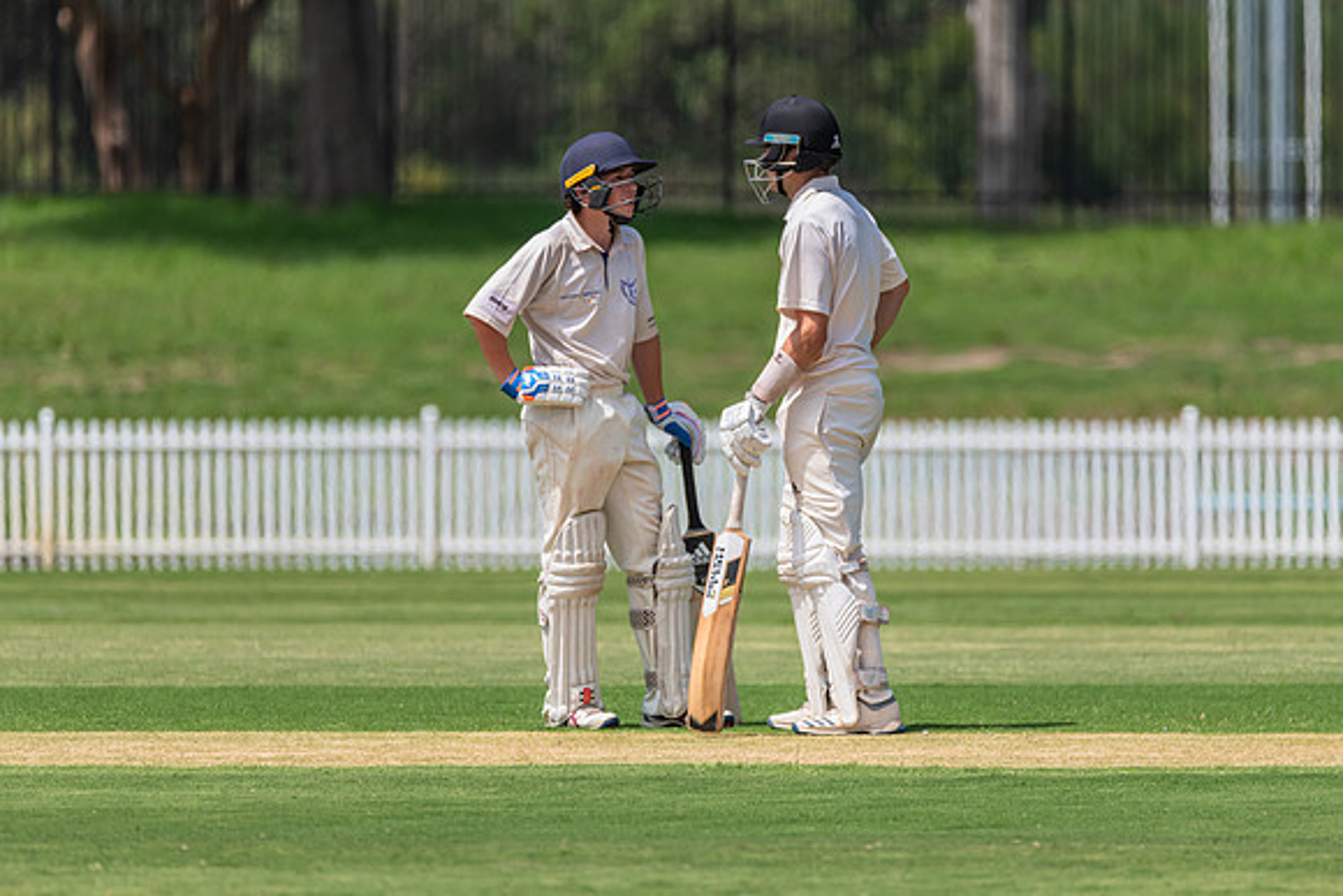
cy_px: 447
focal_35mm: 515
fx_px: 19222
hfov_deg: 4.0
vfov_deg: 2.7
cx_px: 678
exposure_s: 1/2500
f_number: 7.1
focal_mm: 500
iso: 640
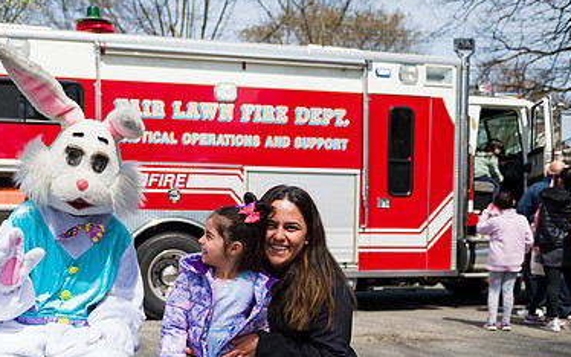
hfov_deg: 40.2
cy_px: 288
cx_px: 165
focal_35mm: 49
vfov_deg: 25.9
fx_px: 763
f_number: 4
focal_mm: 31
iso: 200
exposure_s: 1/4000
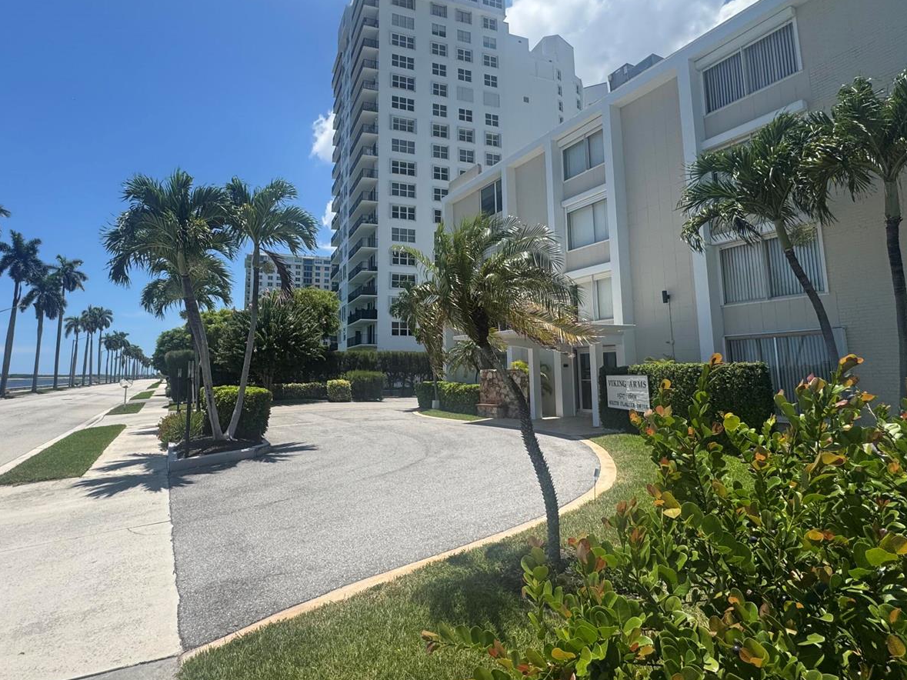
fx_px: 498
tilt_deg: +7.5
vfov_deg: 68.5
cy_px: 309
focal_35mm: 19
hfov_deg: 84.5
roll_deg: +0.1
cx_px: 417
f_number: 2.2
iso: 50
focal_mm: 2.22
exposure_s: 1/2146
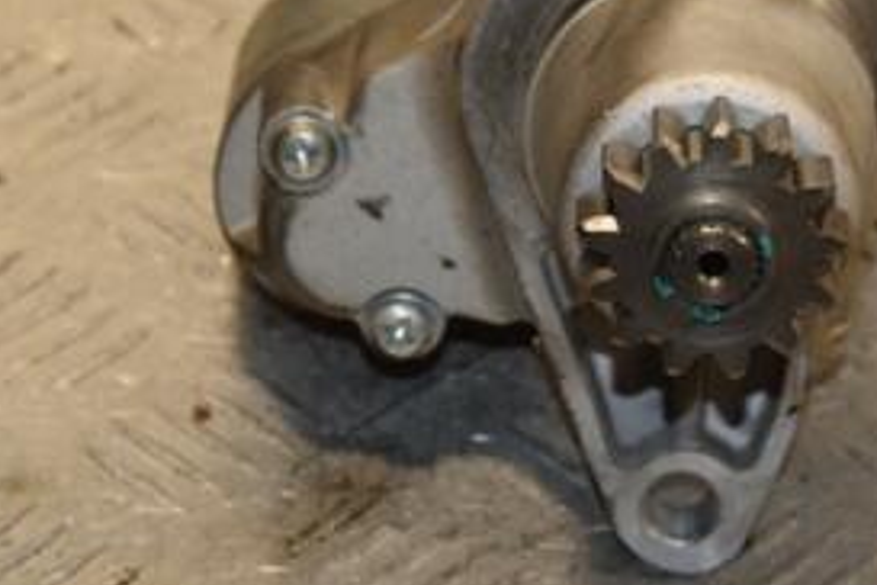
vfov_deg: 5.6
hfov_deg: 8.3
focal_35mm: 247
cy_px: 96
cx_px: 578
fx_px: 6019
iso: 800
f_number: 7.1
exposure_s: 1/200
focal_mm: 75
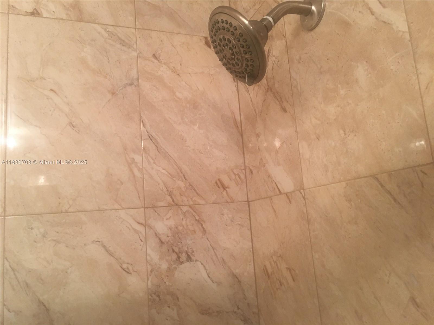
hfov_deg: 61.7
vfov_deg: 48.2
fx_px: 364
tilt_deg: +10.8
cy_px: 162
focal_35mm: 29
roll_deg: +3.7
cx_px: 217
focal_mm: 4.15
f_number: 2.2
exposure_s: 1/30
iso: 100
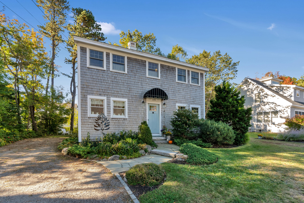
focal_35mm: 16
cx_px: 152
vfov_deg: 73.8
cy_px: 102
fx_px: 135
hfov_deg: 96.7
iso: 800
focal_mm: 16
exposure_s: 1/200
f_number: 8
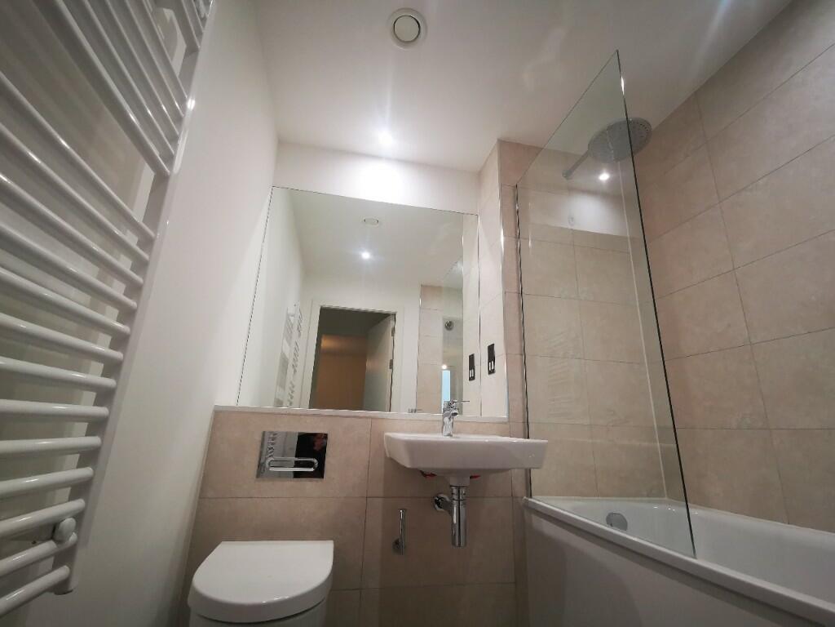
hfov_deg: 94.5
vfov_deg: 78.1
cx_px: 418
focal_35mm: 16
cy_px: 314
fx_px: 386
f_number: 2.2
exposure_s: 1/100
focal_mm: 2.35
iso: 200
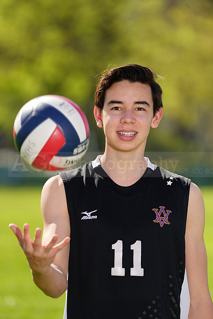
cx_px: 106
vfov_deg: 5.2
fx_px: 3548
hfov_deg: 3.4
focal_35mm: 400
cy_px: 160
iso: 64
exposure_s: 1/200
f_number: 6.3
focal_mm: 400
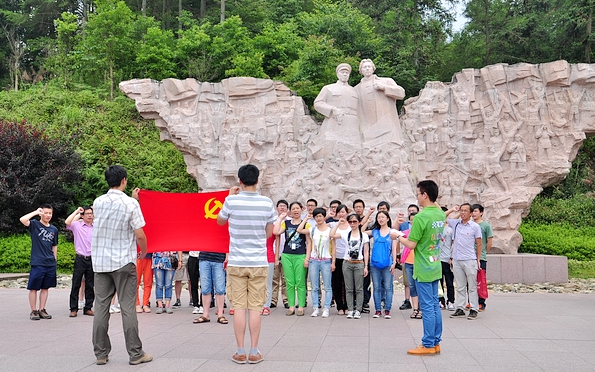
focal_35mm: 37
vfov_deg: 34.4
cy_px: 191
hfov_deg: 52.7
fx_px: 600
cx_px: 297
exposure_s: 1/250
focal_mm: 24
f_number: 8
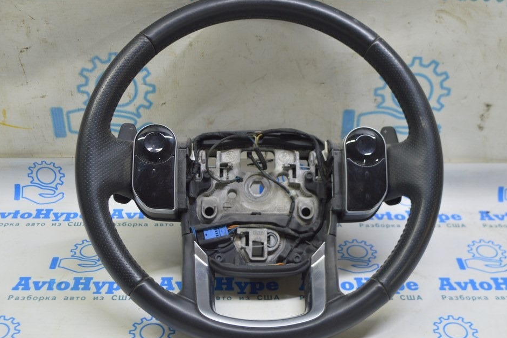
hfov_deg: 39.2
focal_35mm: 51
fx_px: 711
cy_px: 165
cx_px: 255
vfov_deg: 26.7
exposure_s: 1/20
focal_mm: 31
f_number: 5.6
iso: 400
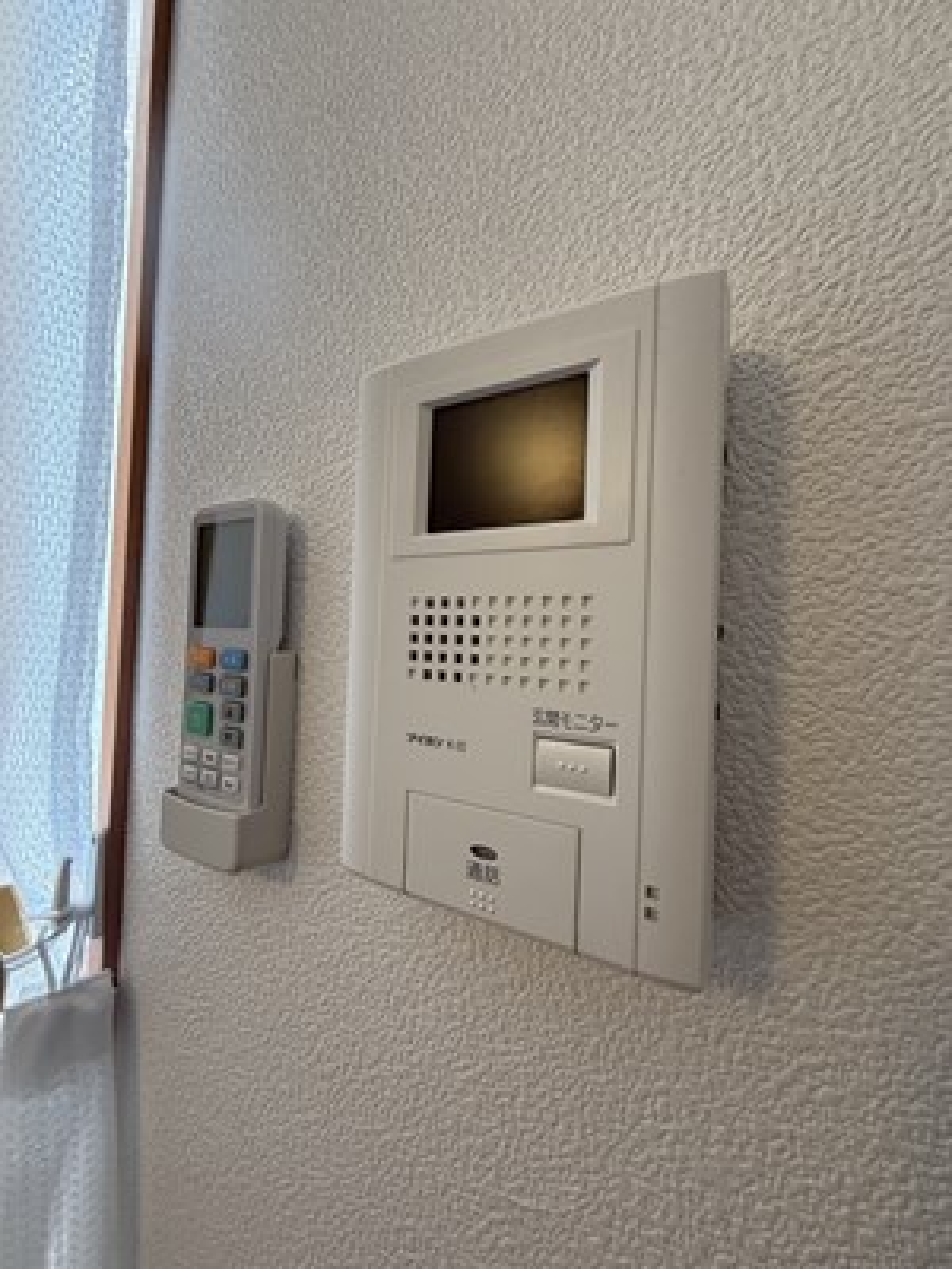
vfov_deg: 102.1
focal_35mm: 14
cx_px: 476
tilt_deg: +2.0
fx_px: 513
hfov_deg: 85.7
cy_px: 634
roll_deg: -1.8
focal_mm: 2.22
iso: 320
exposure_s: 1/100
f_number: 2.2
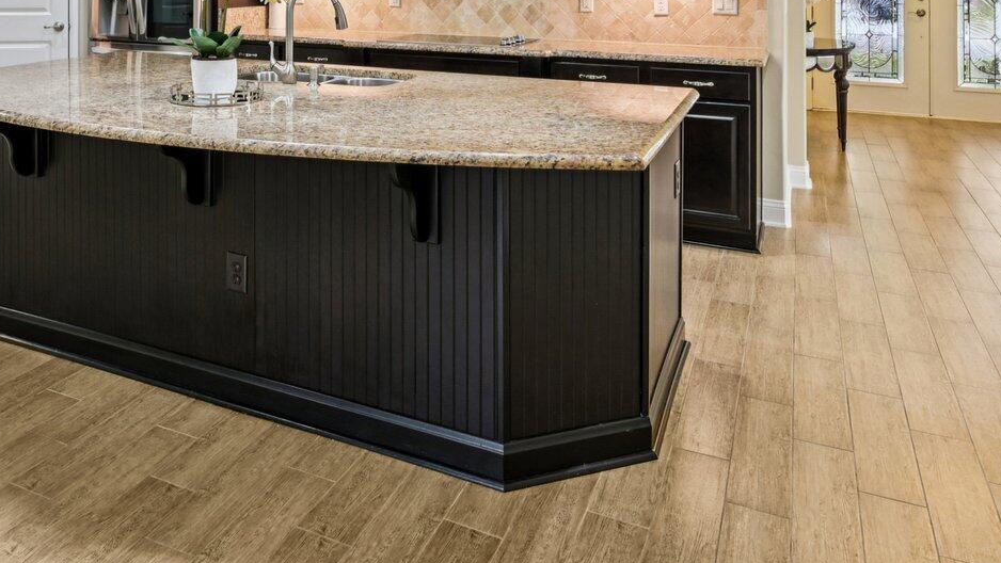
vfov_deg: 32.9
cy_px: -29
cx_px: 341
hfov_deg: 59.7
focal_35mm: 32
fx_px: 850
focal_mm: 14
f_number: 8
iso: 400
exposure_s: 1/8
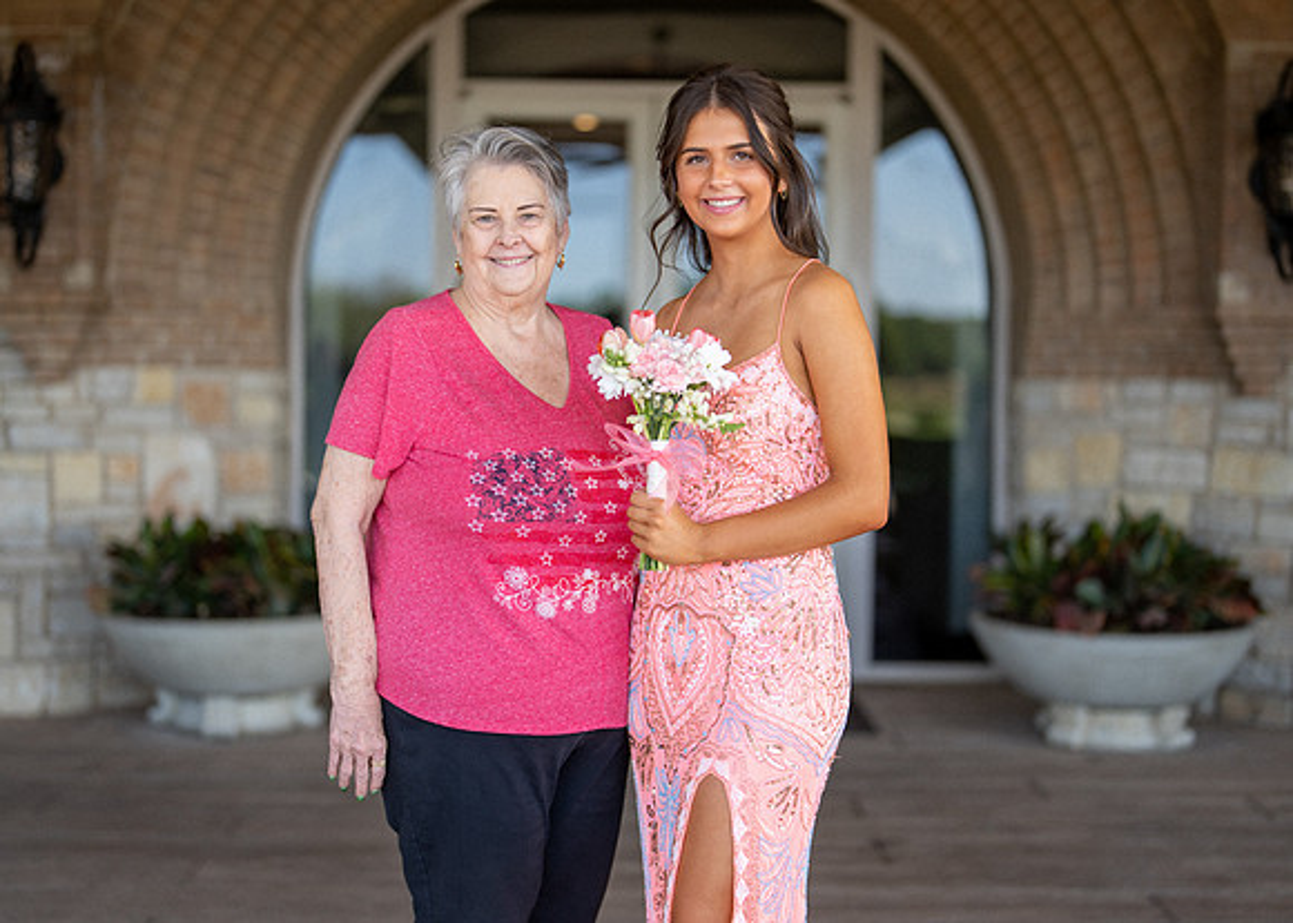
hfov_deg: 34.8
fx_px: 2063
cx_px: 629
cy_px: 463
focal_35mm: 56
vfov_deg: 25.2
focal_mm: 50
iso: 160
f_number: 1.2
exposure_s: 1/1250
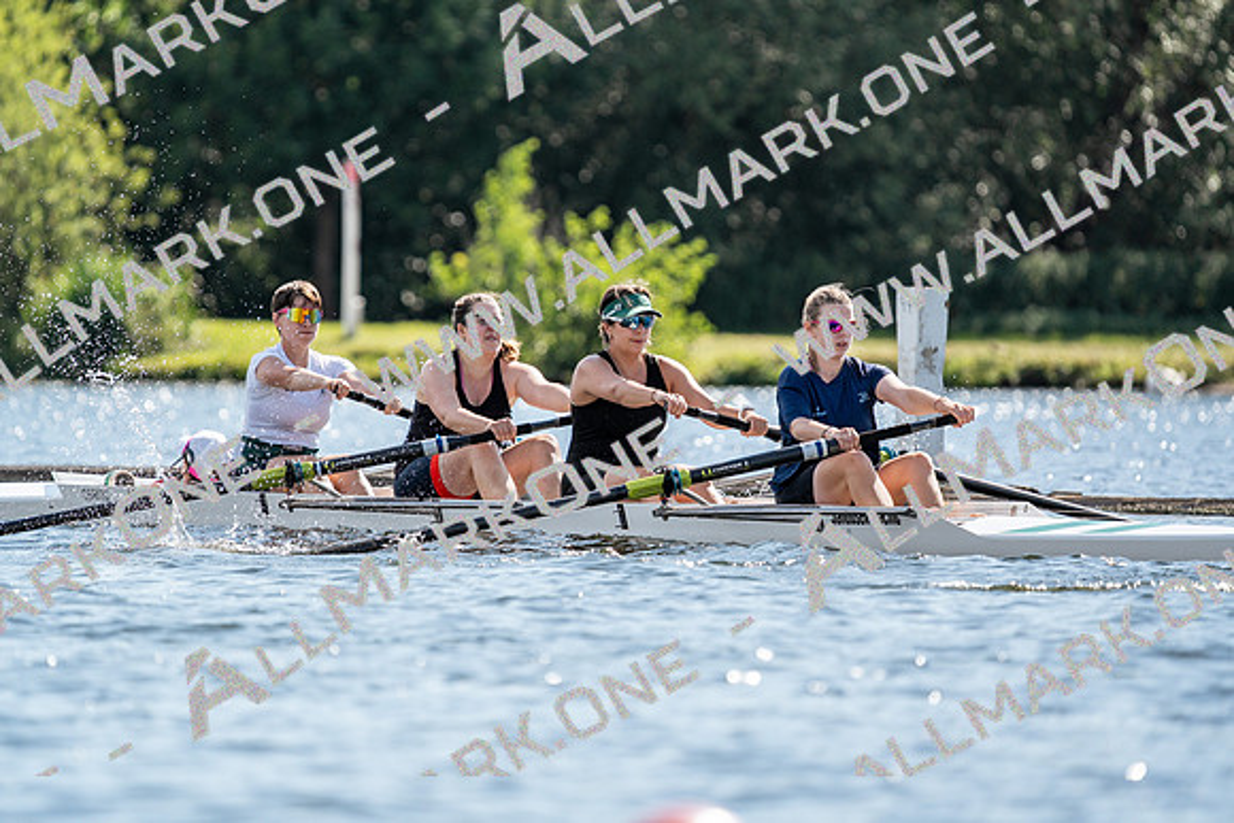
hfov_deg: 4.8
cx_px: 617
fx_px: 14742
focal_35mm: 430
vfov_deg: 3.2
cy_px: 412
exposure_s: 1/2000
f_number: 6.3
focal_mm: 430
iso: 400
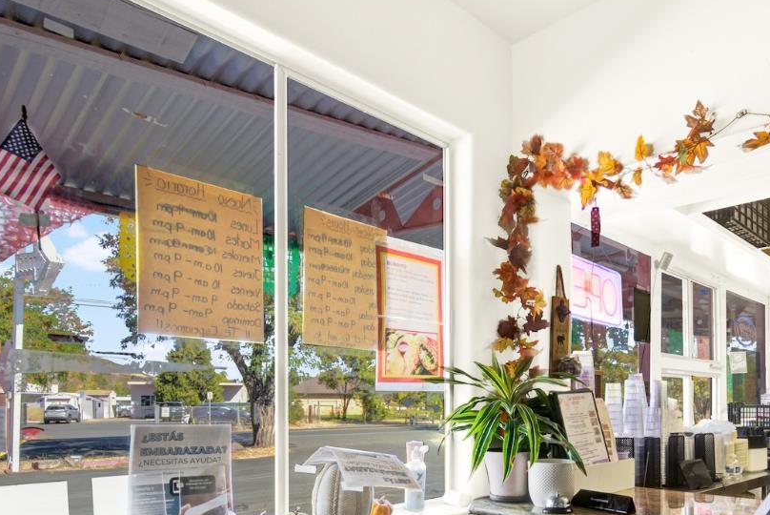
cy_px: 391
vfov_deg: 47.6
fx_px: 556
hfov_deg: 68.3
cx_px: 480
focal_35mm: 26
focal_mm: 14
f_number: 14
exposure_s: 1/13
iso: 100
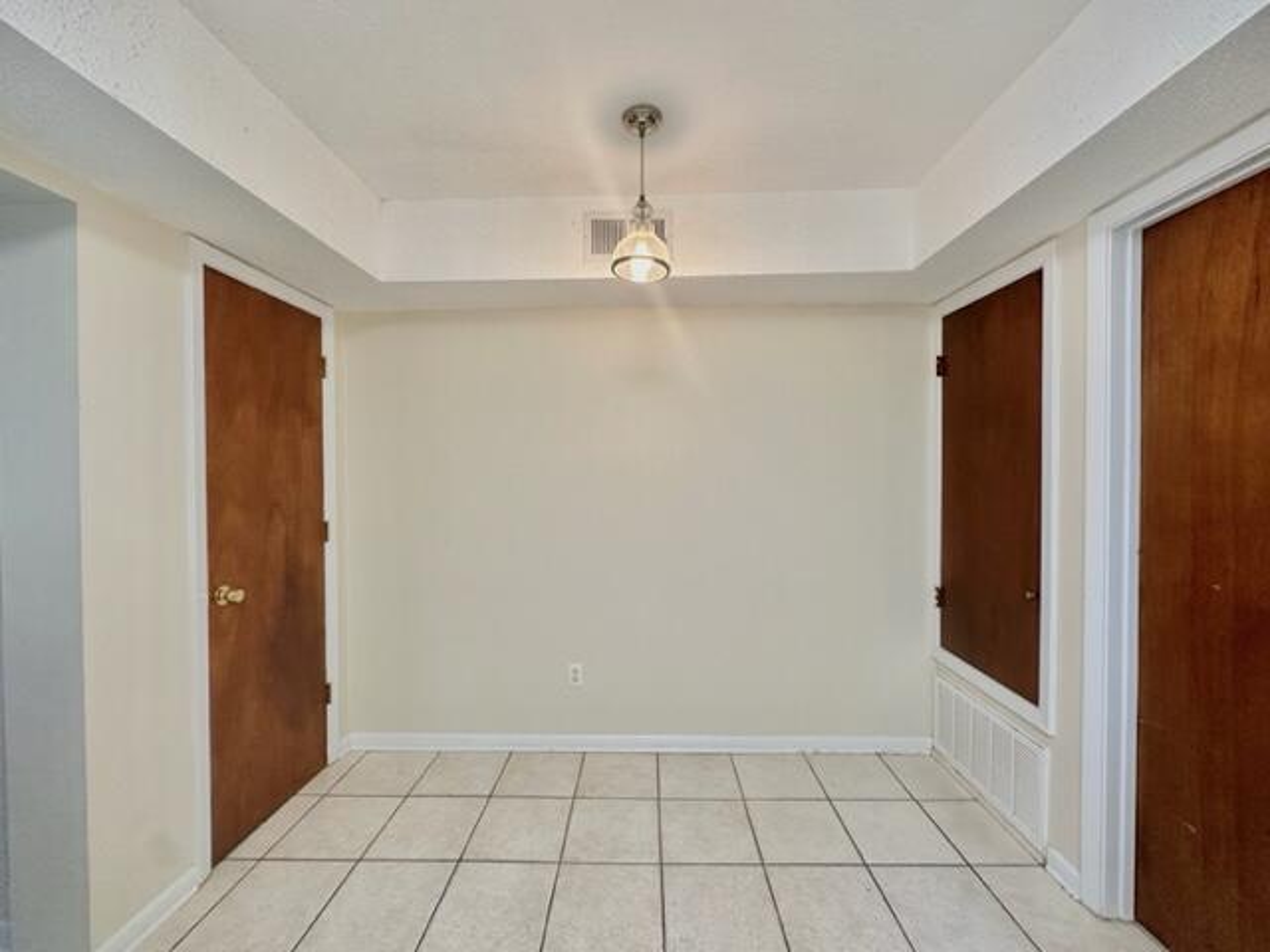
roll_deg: -0.1
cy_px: 476
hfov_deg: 102.1
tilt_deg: -0.5
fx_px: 514
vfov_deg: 85.7
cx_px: 635
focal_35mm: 14
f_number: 2.2
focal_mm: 2.22
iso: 160
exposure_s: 1/120
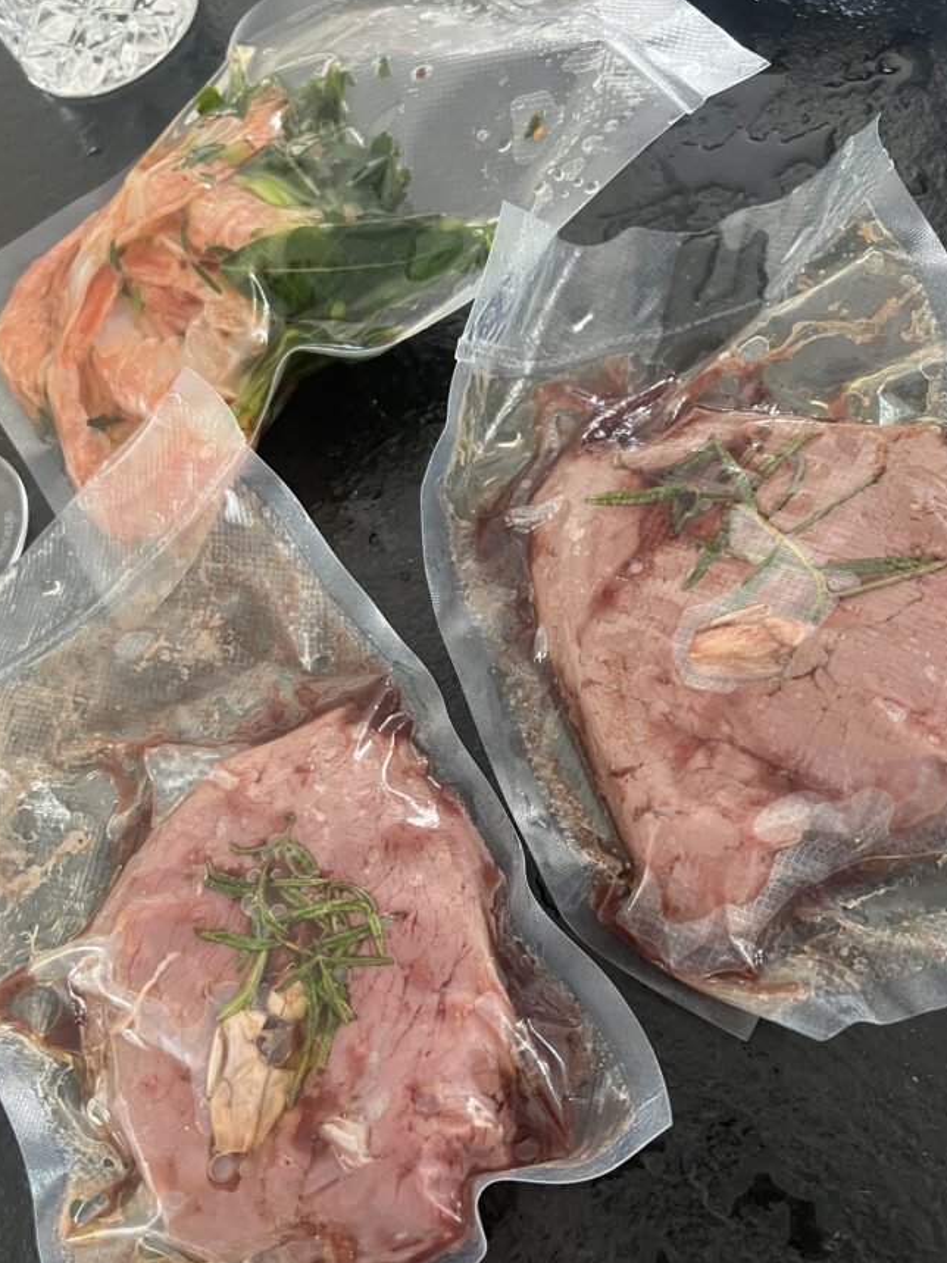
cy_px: 722
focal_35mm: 31
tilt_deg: -64.0
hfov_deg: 45.4
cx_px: 463
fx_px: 1131
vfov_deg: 58.1
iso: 400
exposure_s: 1/58
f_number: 1.5
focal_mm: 5.7
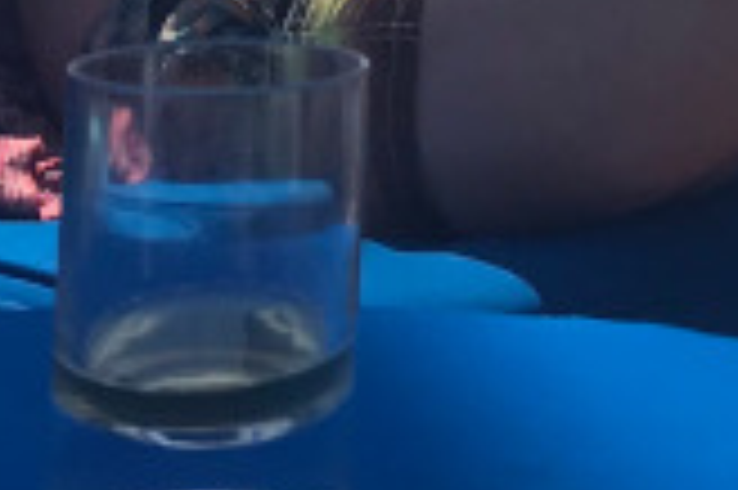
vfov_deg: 9.0
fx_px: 2908
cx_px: 1116
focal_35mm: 142
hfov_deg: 13.6
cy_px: -548
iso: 20
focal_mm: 3.99
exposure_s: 1/3195
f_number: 1.8
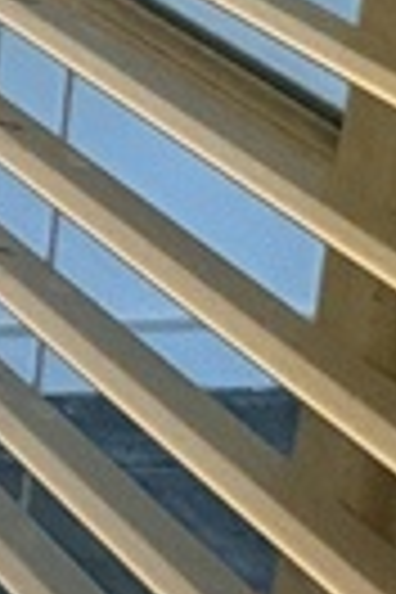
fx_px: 1452
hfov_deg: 8.0
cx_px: -1215
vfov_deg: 15.9
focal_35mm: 88
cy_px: -702
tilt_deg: -6.8
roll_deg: -0.2
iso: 250
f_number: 2.2
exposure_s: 1/60
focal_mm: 2.22
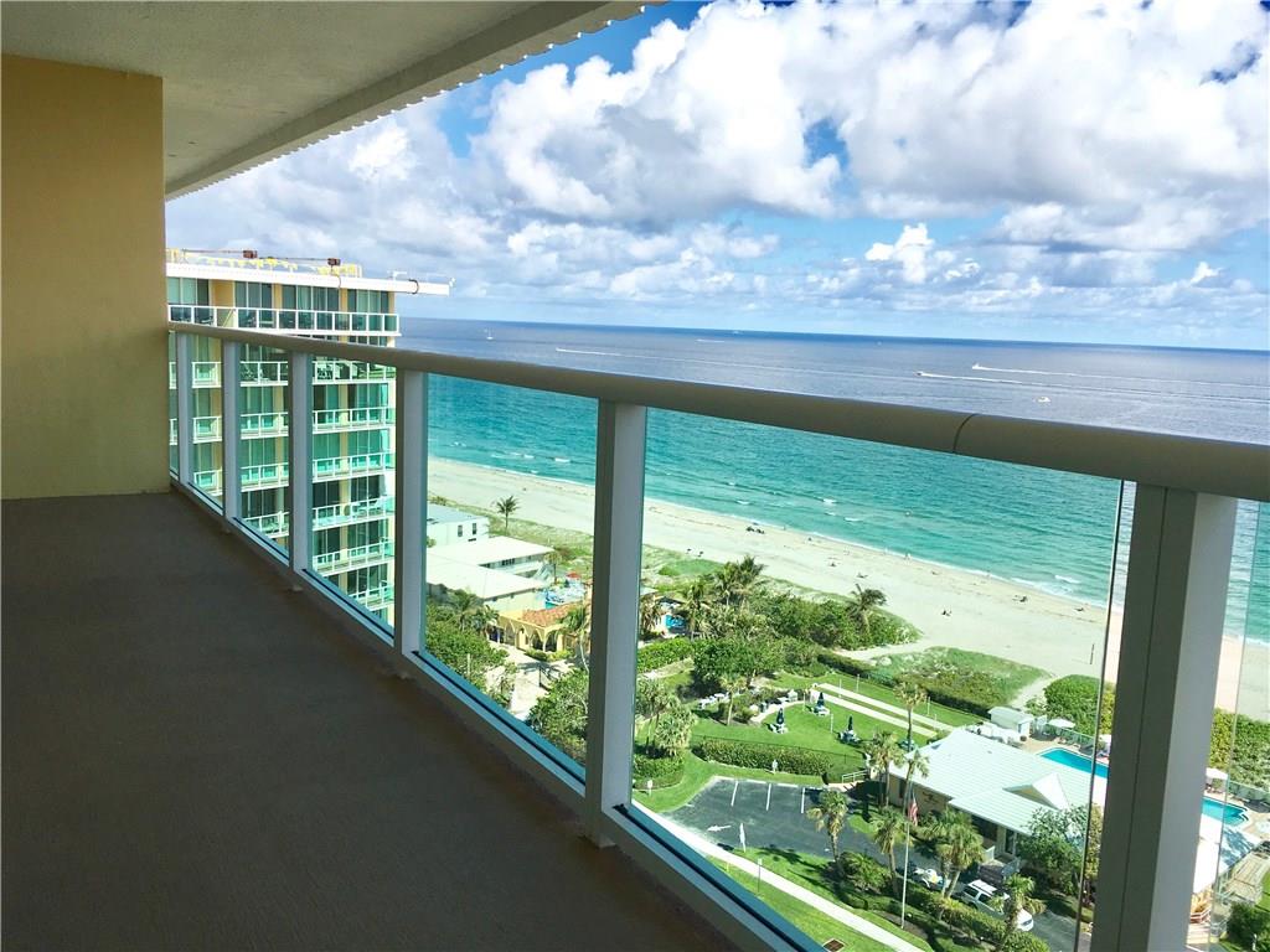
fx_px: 1064
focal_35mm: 29
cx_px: 635
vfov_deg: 48.2
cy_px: 476
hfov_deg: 61.7
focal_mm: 4.15
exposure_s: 1/1972
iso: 25
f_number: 2.2
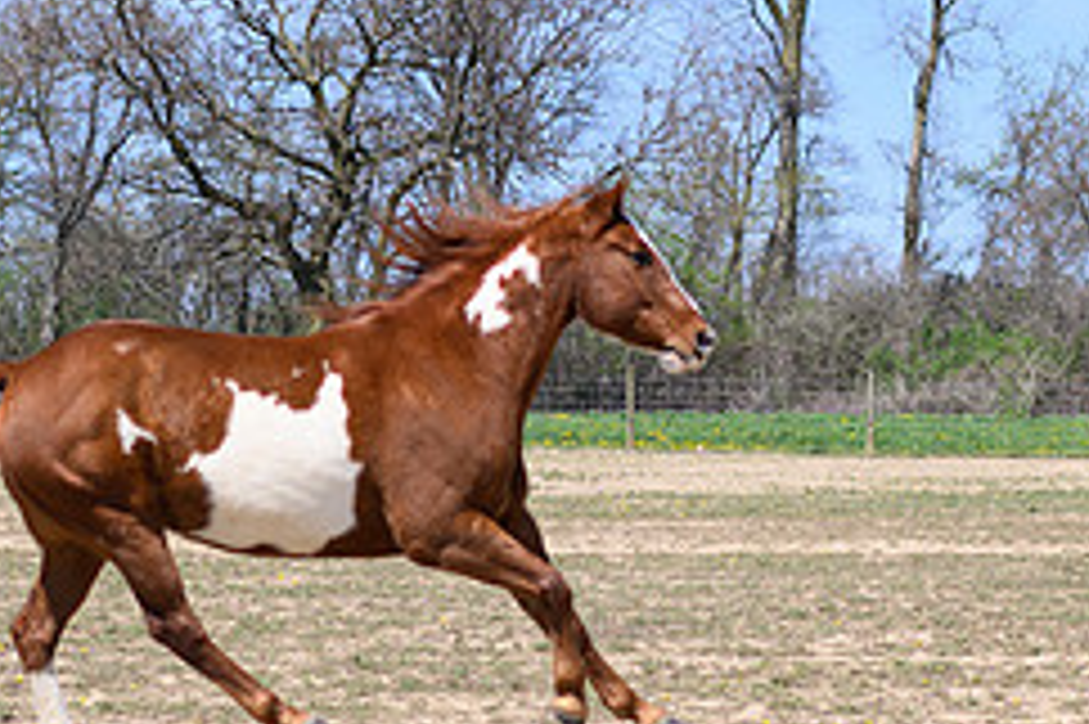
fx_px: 3506
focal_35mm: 116
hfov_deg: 17.7
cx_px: 504
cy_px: 384
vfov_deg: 11.8
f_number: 2.2
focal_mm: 35
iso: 200
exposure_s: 1/6400
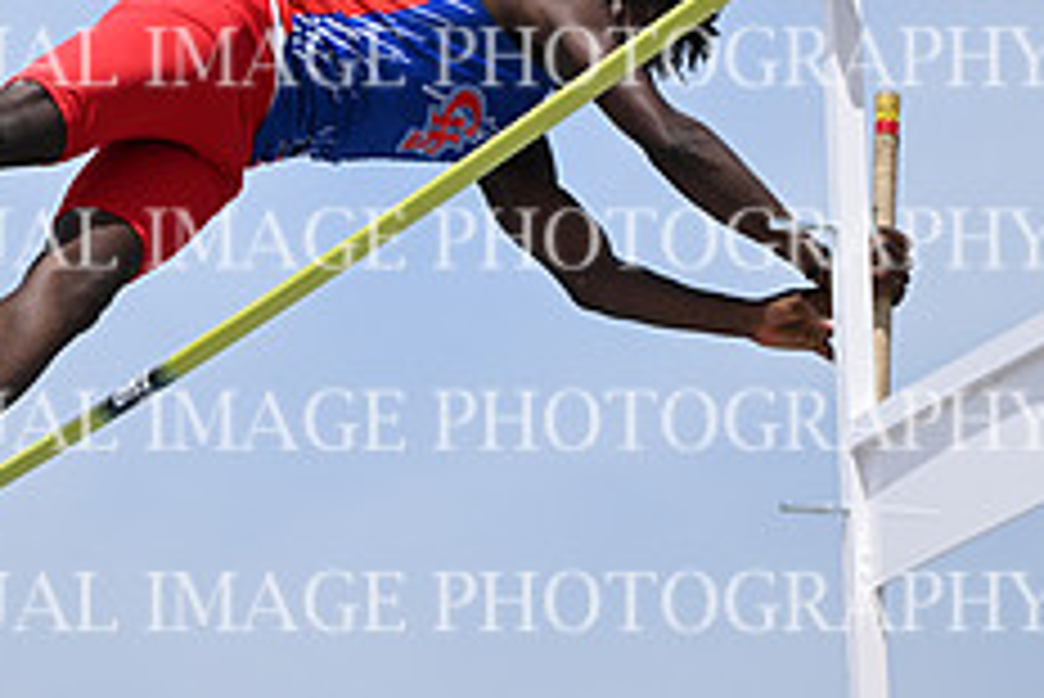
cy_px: -34
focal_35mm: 287
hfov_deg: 7.2
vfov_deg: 4.8
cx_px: 410
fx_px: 8328
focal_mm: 115
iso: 160
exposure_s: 1/5000
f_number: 2.8
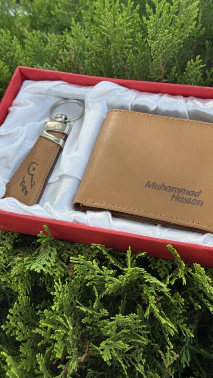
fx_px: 532
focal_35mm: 53
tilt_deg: -43.6
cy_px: 190
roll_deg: +0.4
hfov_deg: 22.6
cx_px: 132
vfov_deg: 39.2
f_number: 1.78
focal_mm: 6.76
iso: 64
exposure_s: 1/1222
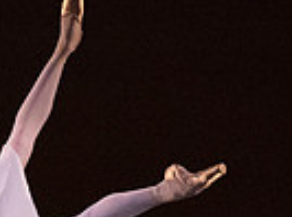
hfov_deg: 1.6
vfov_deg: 1.2
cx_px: -33
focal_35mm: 1212
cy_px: 385
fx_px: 10196
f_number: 7.1
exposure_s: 1/400
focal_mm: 288
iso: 20000
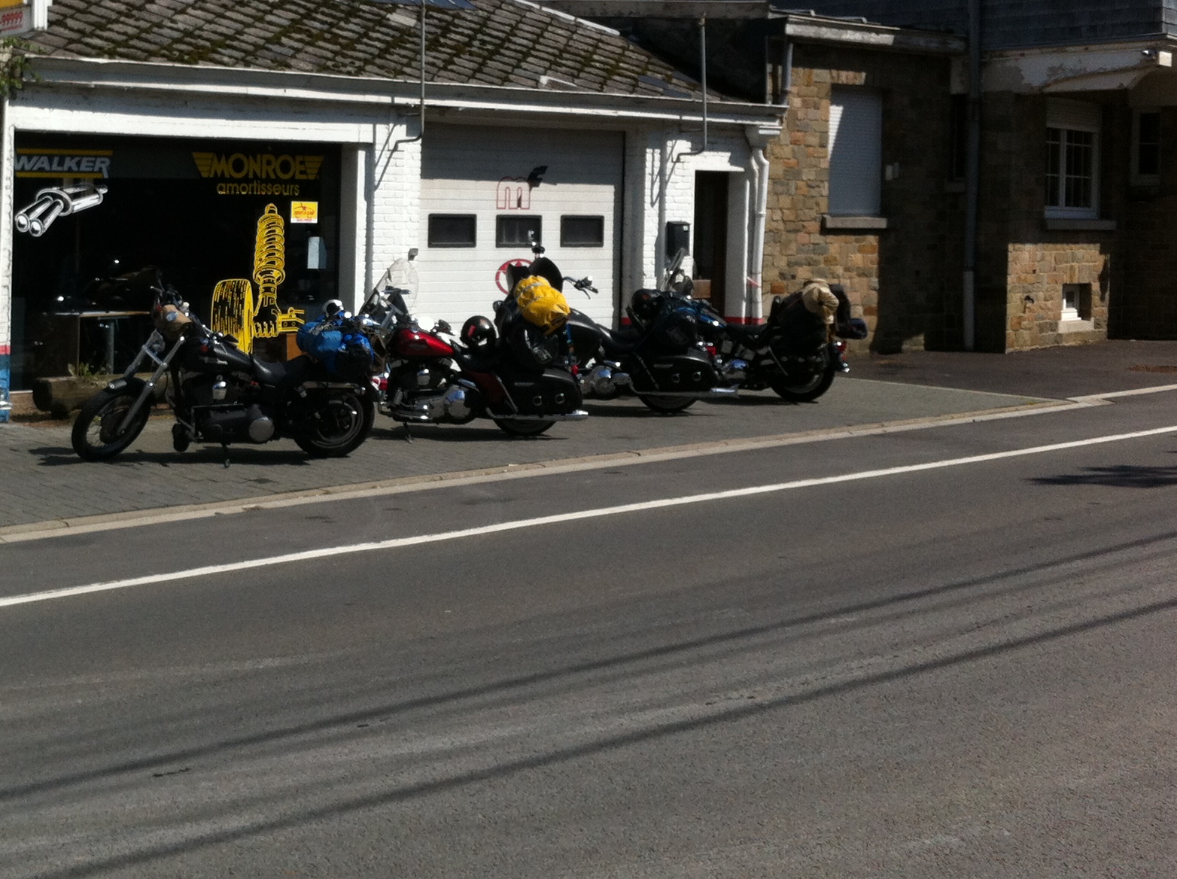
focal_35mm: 58
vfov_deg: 24.9
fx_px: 1969
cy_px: 242
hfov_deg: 32.6
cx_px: 272
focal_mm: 3.85
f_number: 2.8
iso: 80
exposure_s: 1/1676
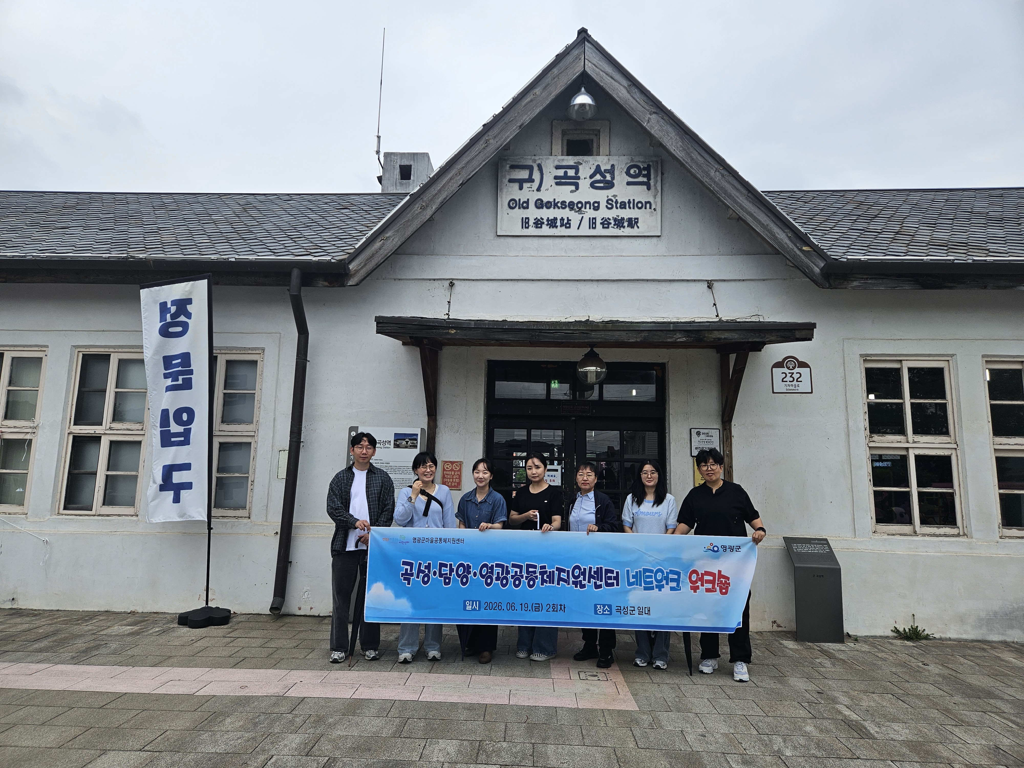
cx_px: 512
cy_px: 384
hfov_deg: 73.9
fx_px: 680
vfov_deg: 58.9
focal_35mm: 23
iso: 25
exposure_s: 1/1070
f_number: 1.8
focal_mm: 5.4
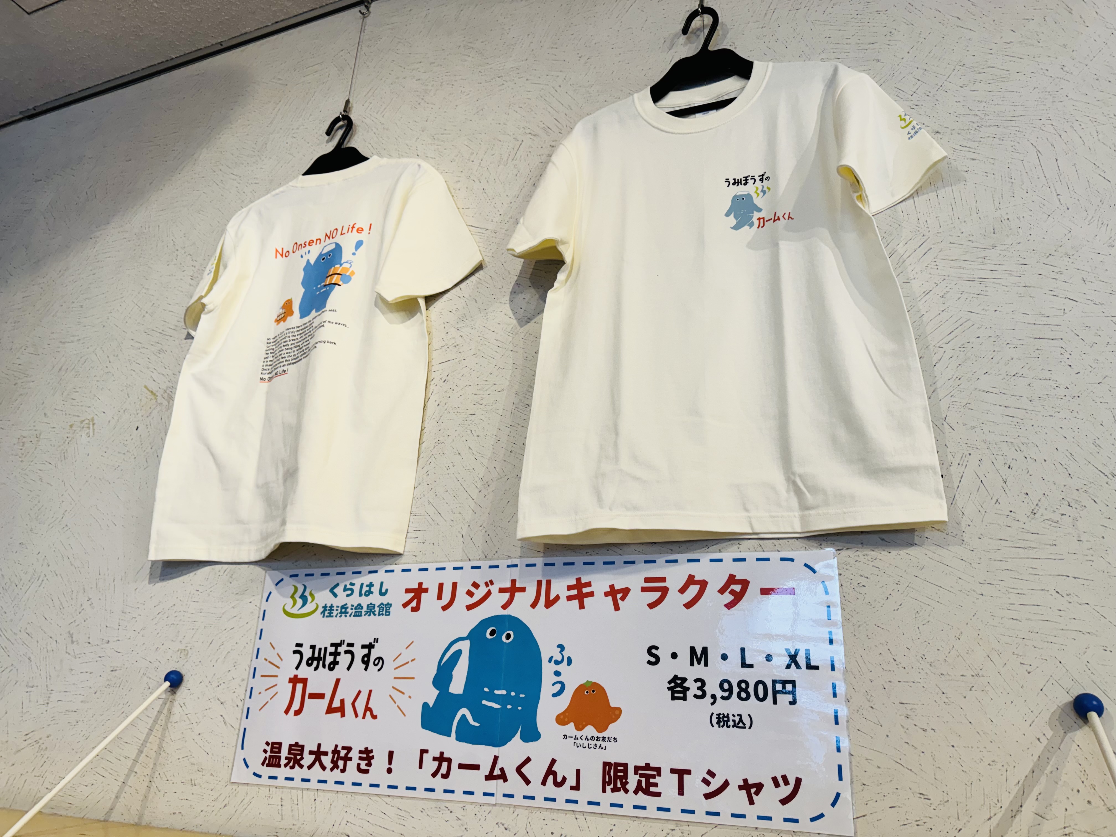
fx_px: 774
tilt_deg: +21.2
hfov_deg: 71.6
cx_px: 558
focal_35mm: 24
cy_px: 418
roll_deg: -2.0
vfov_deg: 56.8
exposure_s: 1/120
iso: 100
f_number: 1.78
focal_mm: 6.76
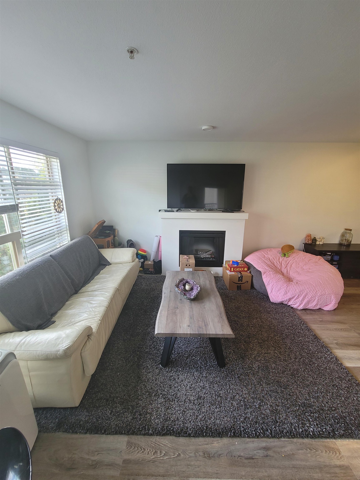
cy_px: 240
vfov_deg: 106.2
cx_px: 180
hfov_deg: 89.9
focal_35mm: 13
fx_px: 180
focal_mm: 2.2
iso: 125
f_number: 2.2
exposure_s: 1/60
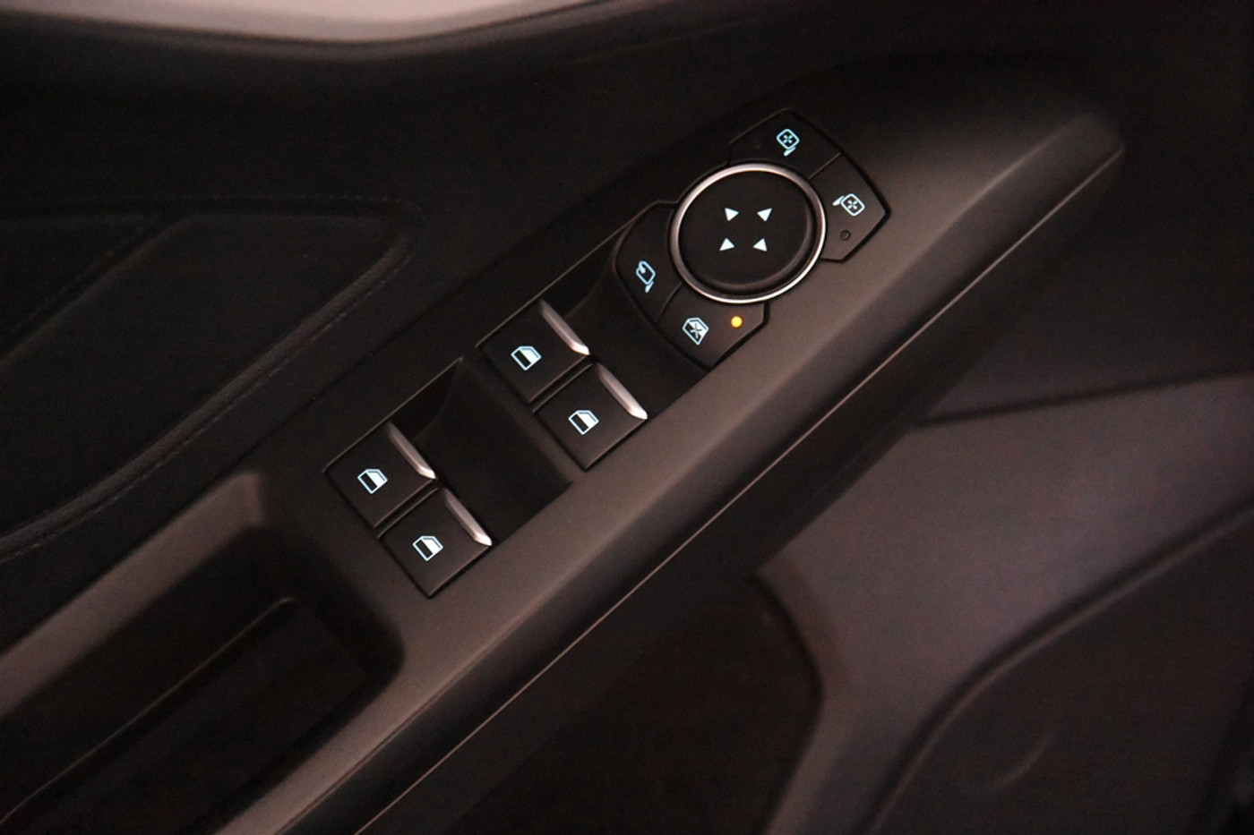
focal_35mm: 105
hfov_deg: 19.5
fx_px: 3657
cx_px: 627
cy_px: 418
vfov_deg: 13.0
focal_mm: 70
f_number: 4
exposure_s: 1/125
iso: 12800
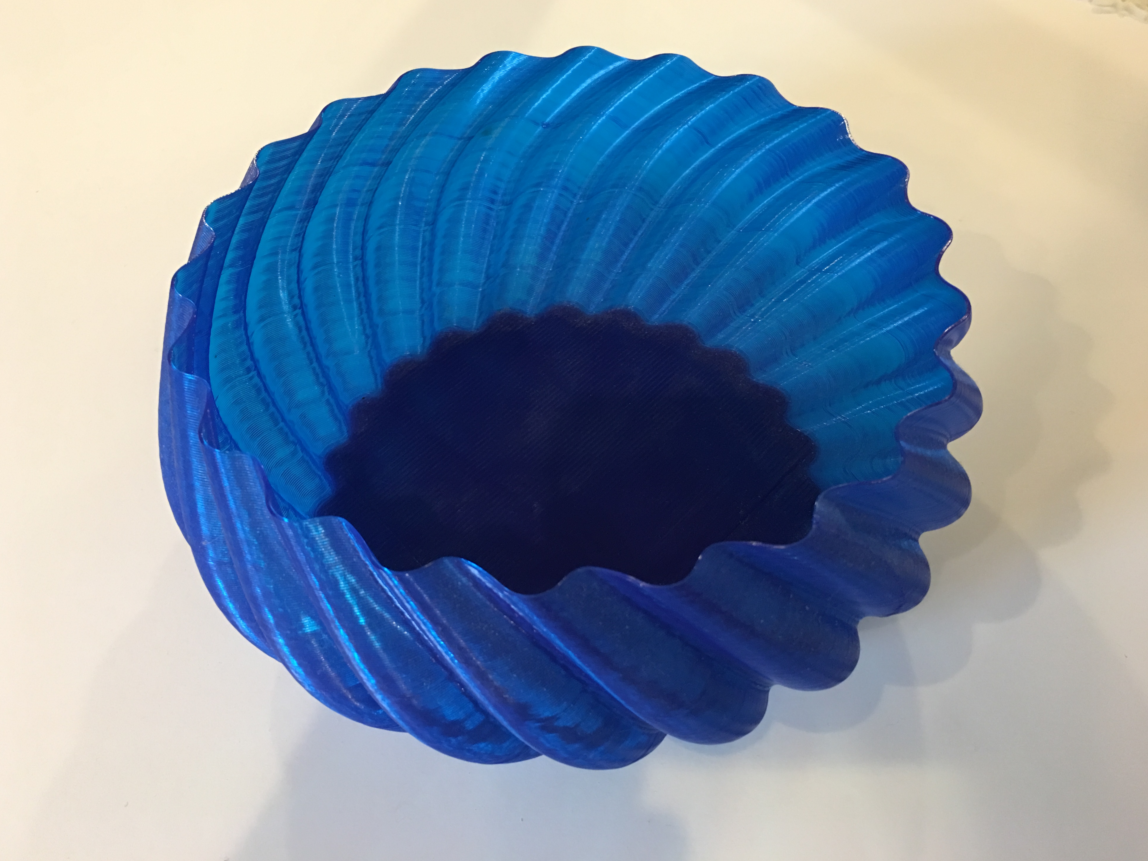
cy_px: 420
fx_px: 995
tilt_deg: -48.3
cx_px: 559
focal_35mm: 30
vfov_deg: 46.8
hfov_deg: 60.0
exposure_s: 1/10
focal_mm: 4.15
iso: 100
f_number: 2.2
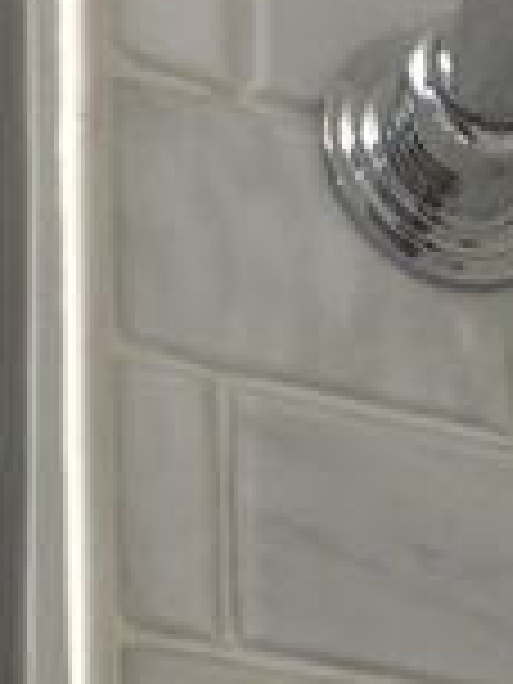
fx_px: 3379
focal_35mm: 171
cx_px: 1782
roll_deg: -0.7
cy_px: 2218
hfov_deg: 7.2
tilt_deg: -0.9
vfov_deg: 8.9
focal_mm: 6.76
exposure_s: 1/60
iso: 160
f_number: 1.78
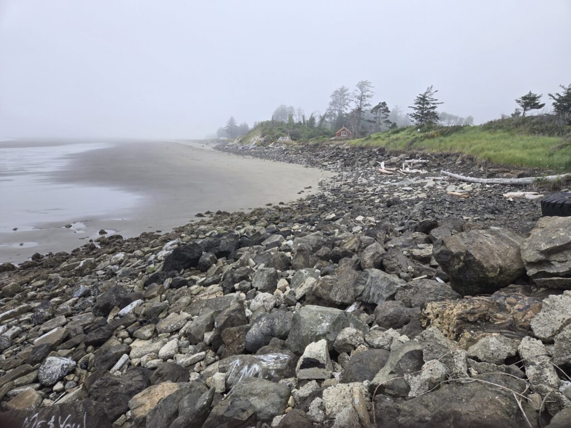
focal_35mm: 23
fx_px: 379
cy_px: 214
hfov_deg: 73.9
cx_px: 286
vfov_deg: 58.9
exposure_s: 1/566
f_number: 1.8
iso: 25
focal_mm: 5.4
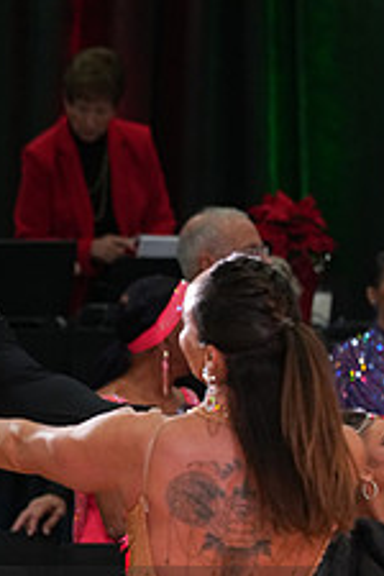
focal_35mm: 470
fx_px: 7519
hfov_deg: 2.9
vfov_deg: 4.4
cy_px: 653
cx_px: -32
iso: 2500
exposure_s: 1/200
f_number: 5
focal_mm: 182
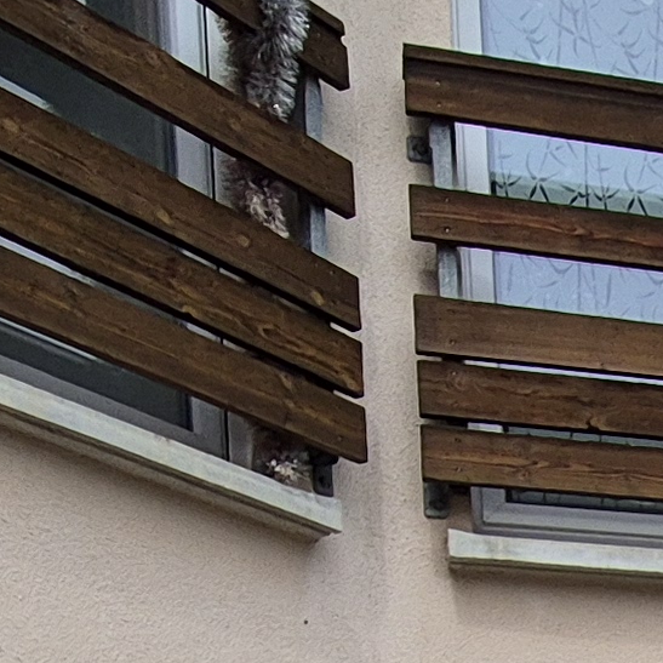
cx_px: 1008
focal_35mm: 84
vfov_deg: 16.0
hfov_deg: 18.2
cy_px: 1330
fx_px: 1820
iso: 50
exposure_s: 1/2072
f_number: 2.2
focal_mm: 2.2
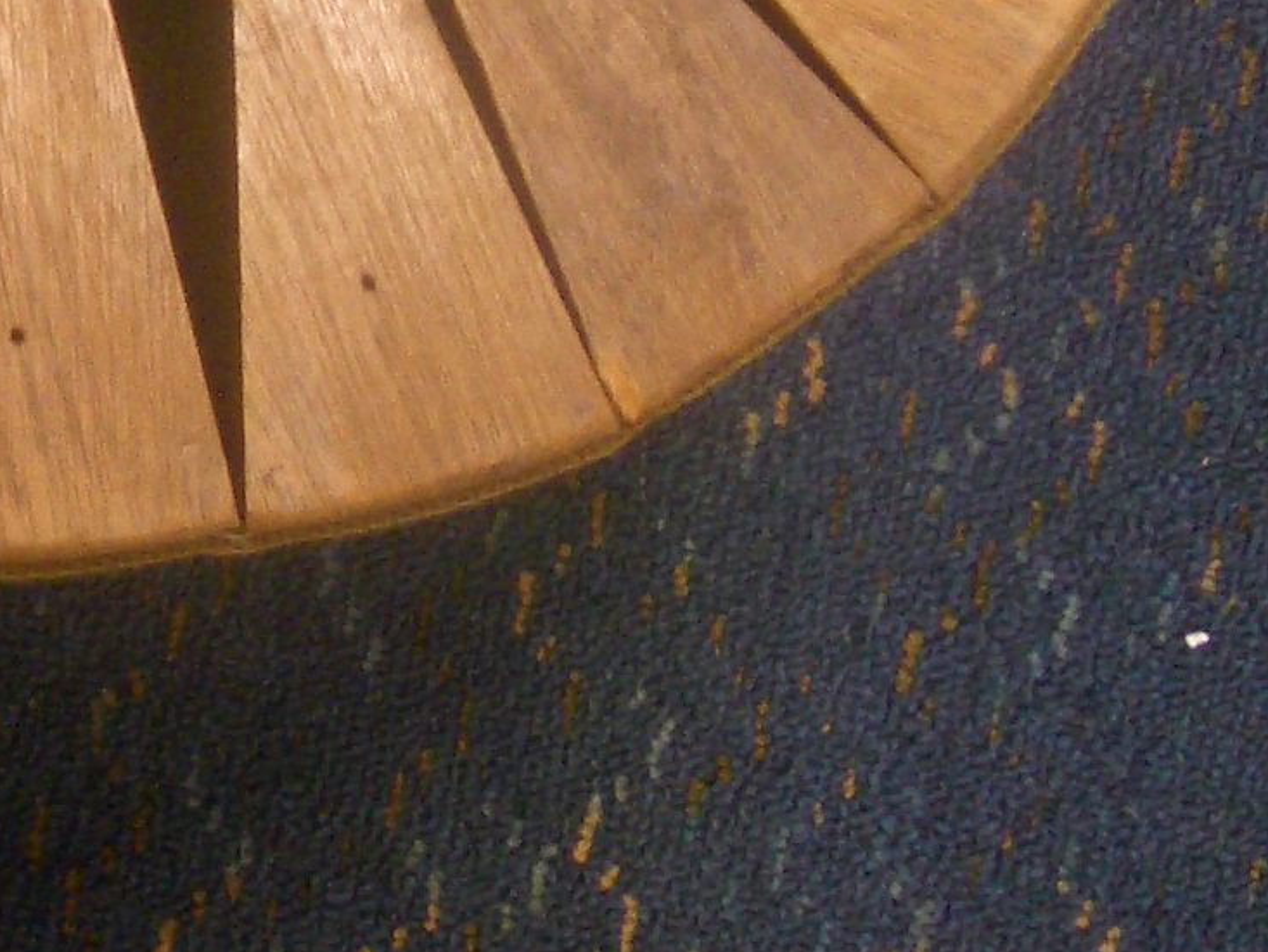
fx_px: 4030
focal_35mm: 110
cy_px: -291
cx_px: -197
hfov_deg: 17.2
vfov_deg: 13.0
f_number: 2.6
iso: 100
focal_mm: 5.8
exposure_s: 1/8
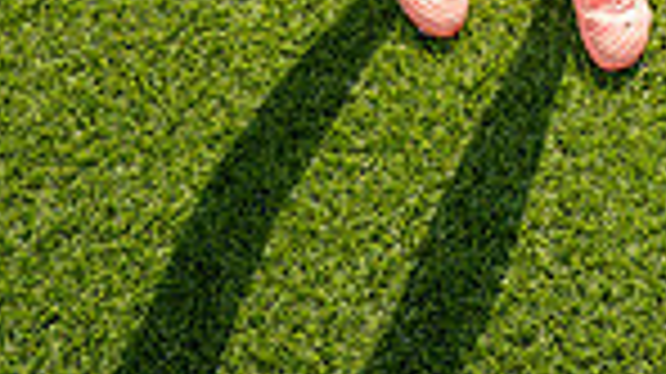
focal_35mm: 131
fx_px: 2312
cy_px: -626
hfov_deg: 16.4
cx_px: 284
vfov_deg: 8.2
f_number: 10
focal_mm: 41
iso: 320
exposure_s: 1/250
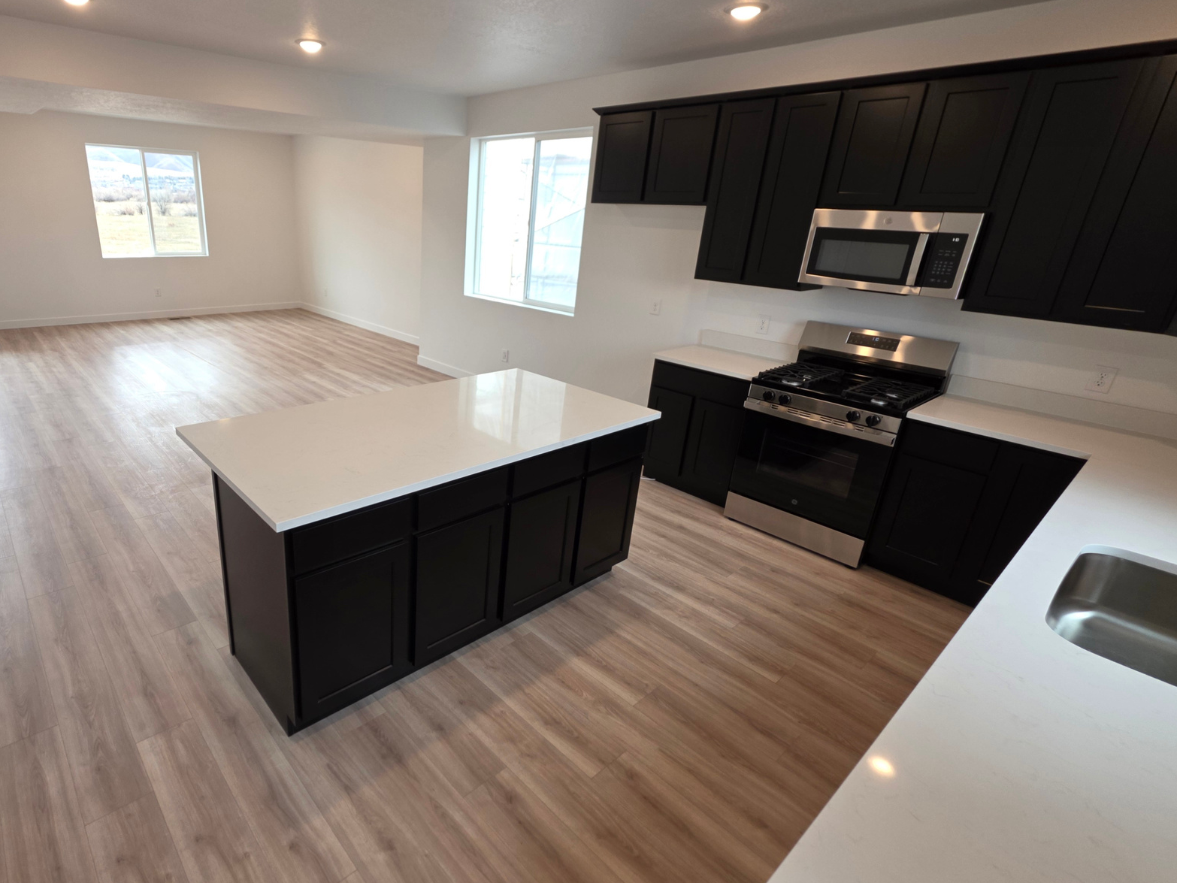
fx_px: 578
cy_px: 437
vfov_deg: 74.7
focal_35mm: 17
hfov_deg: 89.4
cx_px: 449
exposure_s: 1/120
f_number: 1.9
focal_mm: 2.2
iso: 80
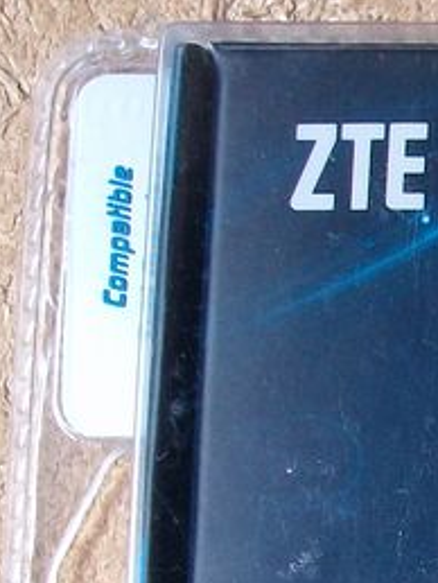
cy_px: 608
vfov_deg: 15.5
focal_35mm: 124
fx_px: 2089
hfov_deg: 11.0
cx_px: 853
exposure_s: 1/40
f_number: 2.9
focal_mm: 5.7
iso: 105
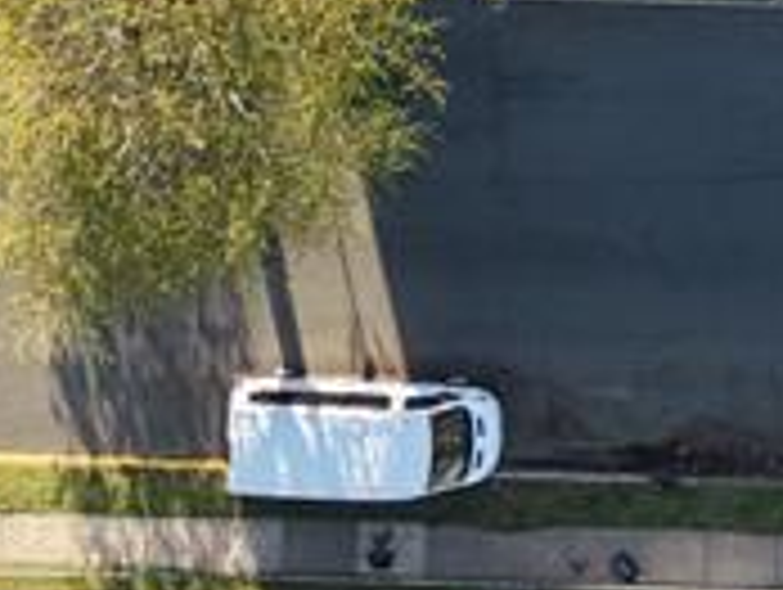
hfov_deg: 14.0
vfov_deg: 9.7
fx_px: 3194
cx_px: 446
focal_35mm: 141
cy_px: -644
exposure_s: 1/400
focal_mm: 8.67
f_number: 1.8
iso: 100
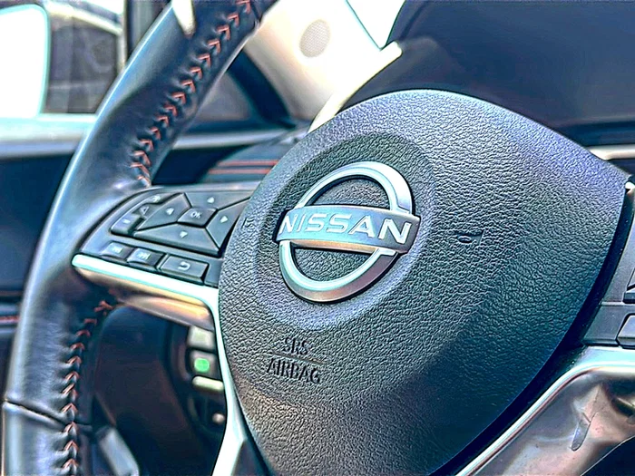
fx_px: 660
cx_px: 318
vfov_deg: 39.7
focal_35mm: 36
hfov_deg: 51.4
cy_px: 238
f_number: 1.78
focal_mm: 6.86
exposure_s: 1/73
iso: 64
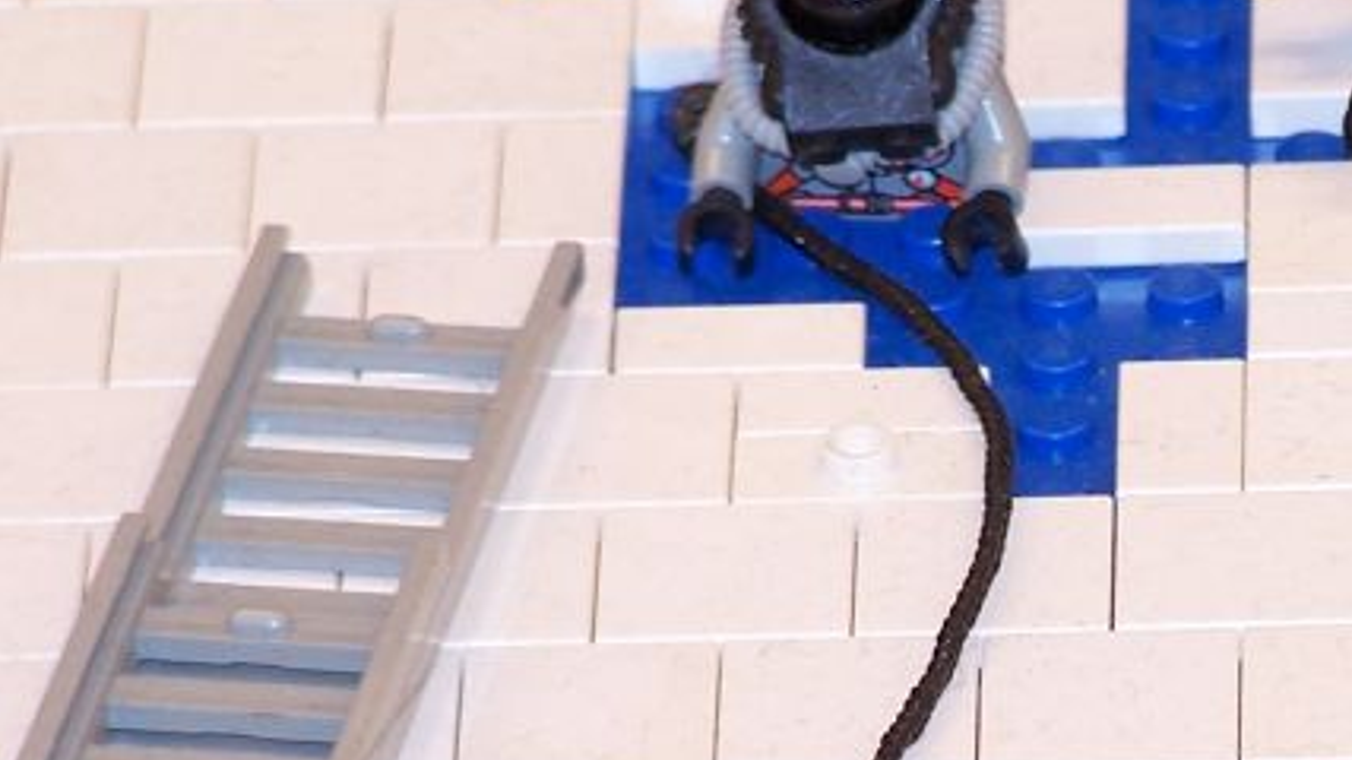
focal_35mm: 569
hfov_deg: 3.8
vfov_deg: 2.1
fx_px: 20395
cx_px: 1412
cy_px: 643
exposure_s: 1/8
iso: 80
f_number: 3.2
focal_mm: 36.2
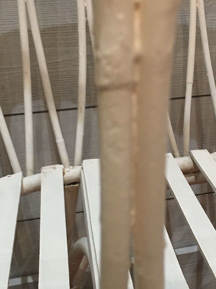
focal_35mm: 56
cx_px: 156
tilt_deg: -26.7
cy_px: 181
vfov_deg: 34.2
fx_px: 466
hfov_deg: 25.9
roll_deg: +1.0
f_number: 2.2
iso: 160
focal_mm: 4.15
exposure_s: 1/33
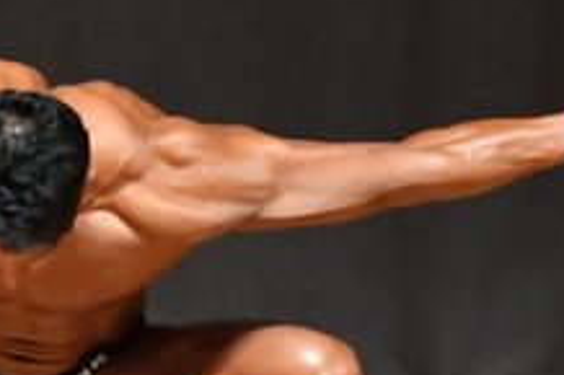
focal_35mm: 1229
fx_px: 19239
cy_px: 274
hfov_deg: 1.7
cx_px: -58
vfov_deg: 1.1
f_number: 5.6
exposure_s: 1/400
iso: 12800
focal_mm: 230
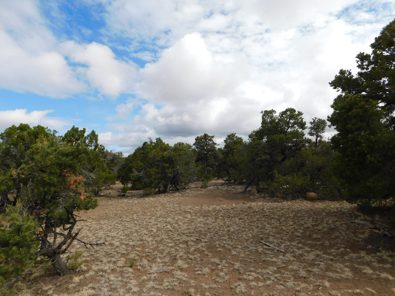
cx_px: 198
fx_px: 262
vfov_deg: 58.9
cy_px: 148
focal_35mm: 23
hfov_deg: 73.9
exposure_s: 1/500
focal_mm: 4
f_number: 6
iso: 125
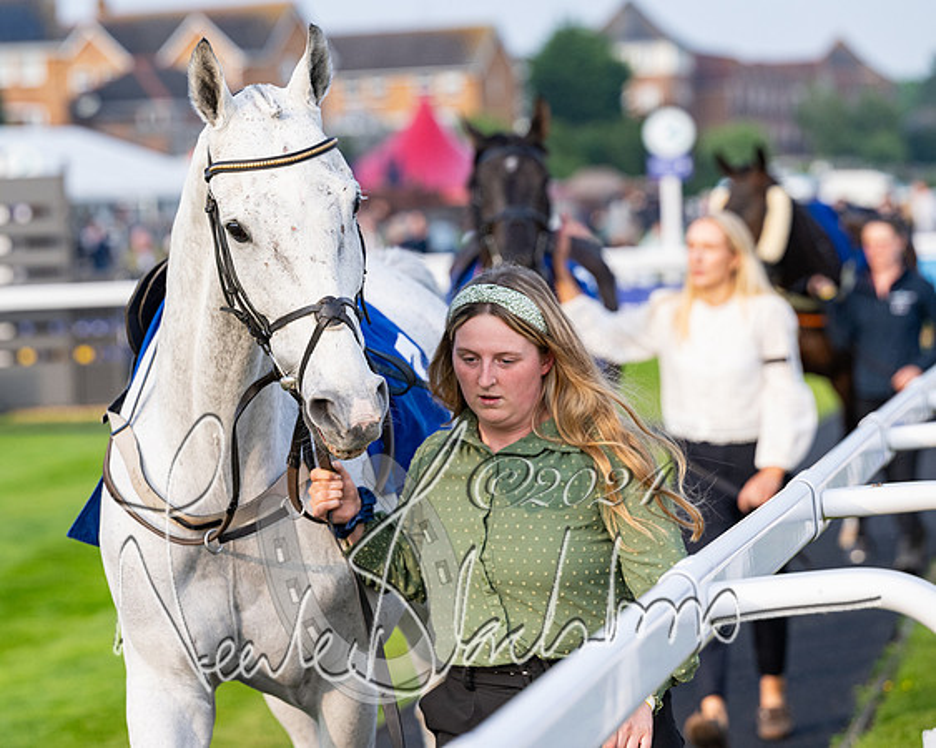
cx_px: 414
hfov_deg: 12.5
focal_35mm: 155
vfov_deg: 10.0
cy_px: 347
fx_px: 4289
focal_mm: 125
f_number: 4
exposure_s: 1/2000
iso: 800
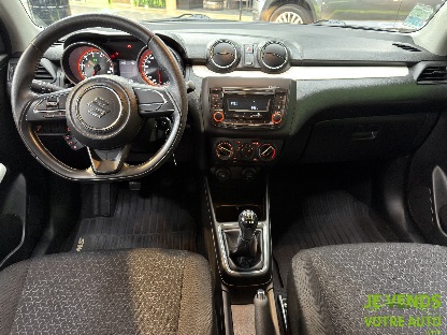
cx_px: 224
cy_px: 168
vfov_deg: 56.8
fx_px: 310
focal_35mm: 24
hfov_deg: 71.6
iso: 640
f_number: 1.78
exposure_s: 1/25
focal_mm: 6.76
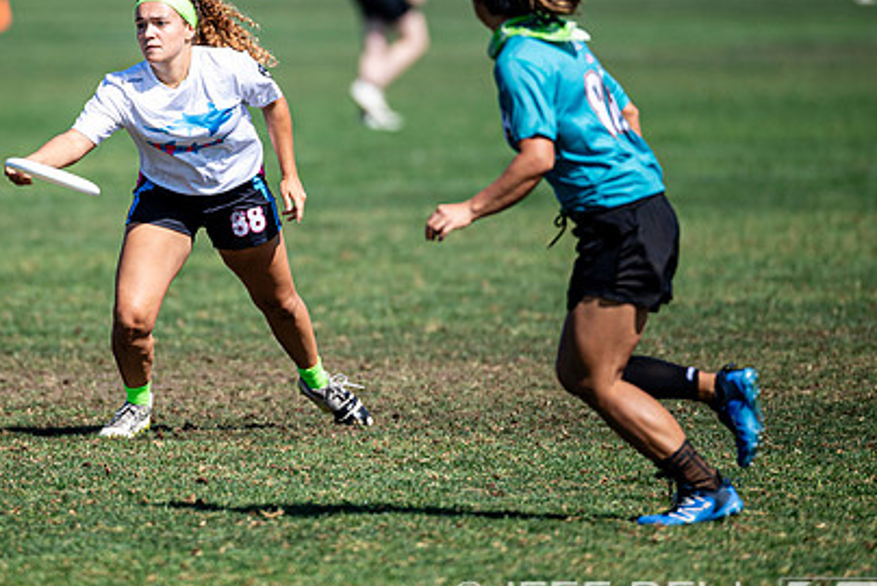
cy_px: 165
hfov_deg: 3.8
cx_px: 268
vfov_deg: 2.5
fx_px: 13262
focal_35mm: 544
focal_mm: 300
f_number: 3.2
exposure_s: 1/2000
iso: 125
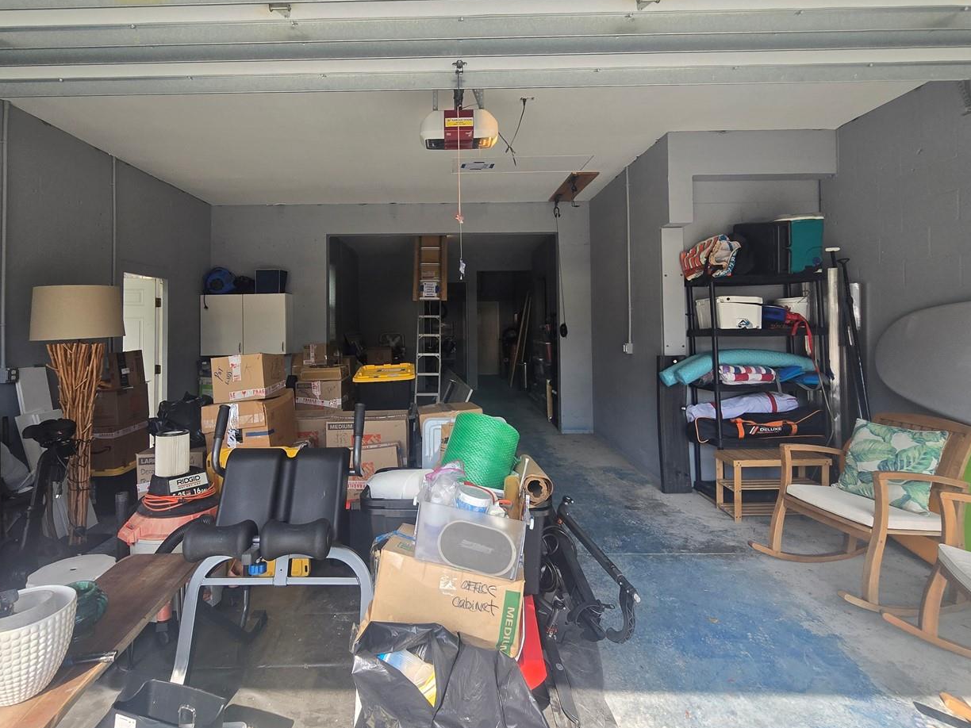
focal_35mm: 17
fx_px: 477
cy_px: 302
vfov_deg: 74.1
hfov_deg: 90.7
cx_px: 432
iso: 50
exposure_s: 1/556
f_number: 2.2
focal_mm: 2.2
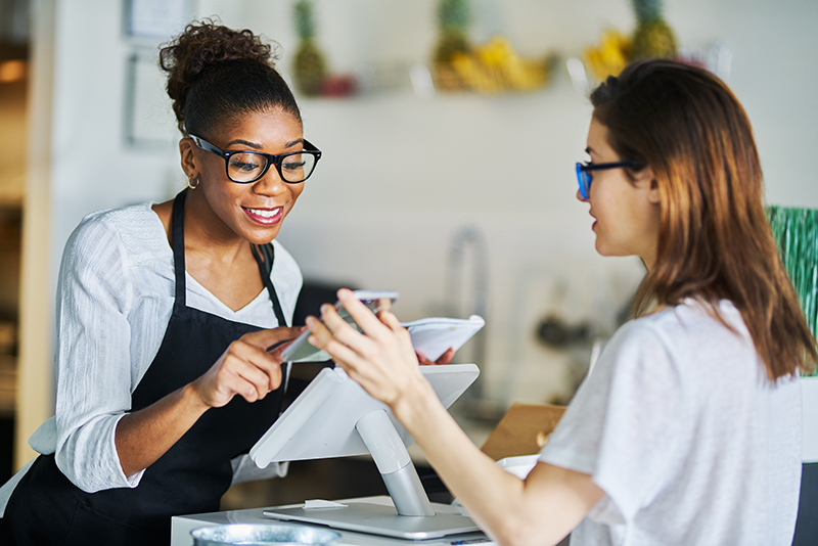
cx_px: 409
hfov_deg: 23.9
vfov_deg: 16.1
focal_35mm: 85
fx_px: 1932
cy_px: 273
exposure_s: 1/250
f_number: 1.4
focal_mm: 85
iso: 320
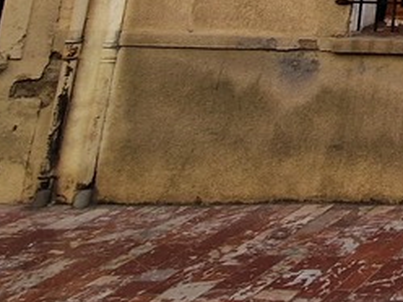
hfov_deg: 20.9
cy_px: -273
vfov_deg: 17.7
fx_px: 733
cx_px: 726
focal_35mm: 63
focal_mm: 2.2
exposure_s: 1/1576
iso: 50
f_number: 2.2
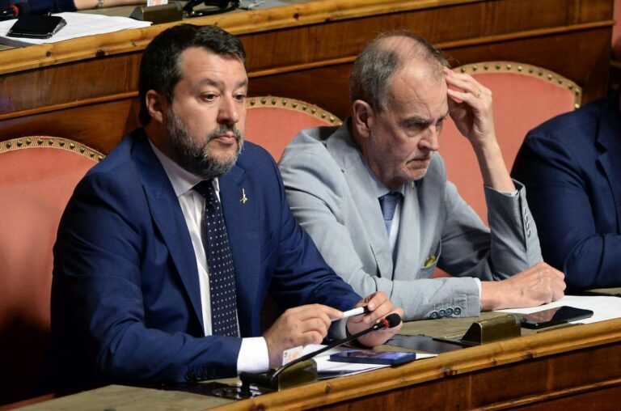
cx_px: 310
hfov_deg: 6.9
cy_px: 206
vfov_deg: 4.6
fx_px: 5162
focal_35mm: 300
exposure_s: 1/160
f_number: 2.8
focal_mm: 300
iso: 3200
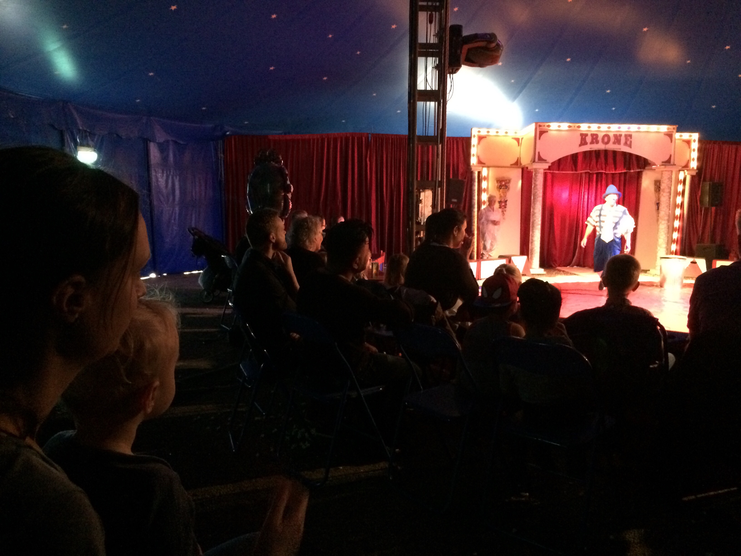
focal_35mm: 29
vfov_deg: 48.2
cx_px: 370
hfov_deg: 61.7
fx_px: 621
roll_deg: -2.1
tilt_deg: -6.9
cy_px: 278
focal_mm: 4.15
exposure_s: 1/15
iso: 500
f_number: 2.2
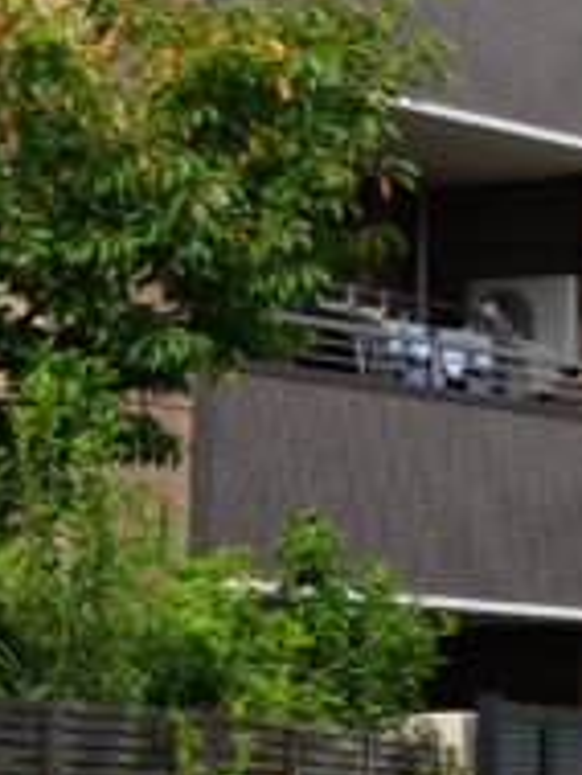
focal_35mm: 260
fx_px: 5822
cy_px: -217
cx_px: 994
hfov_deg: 5.6
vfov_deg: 7.5
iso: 100
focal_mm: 50
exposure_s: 1/125
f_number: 9
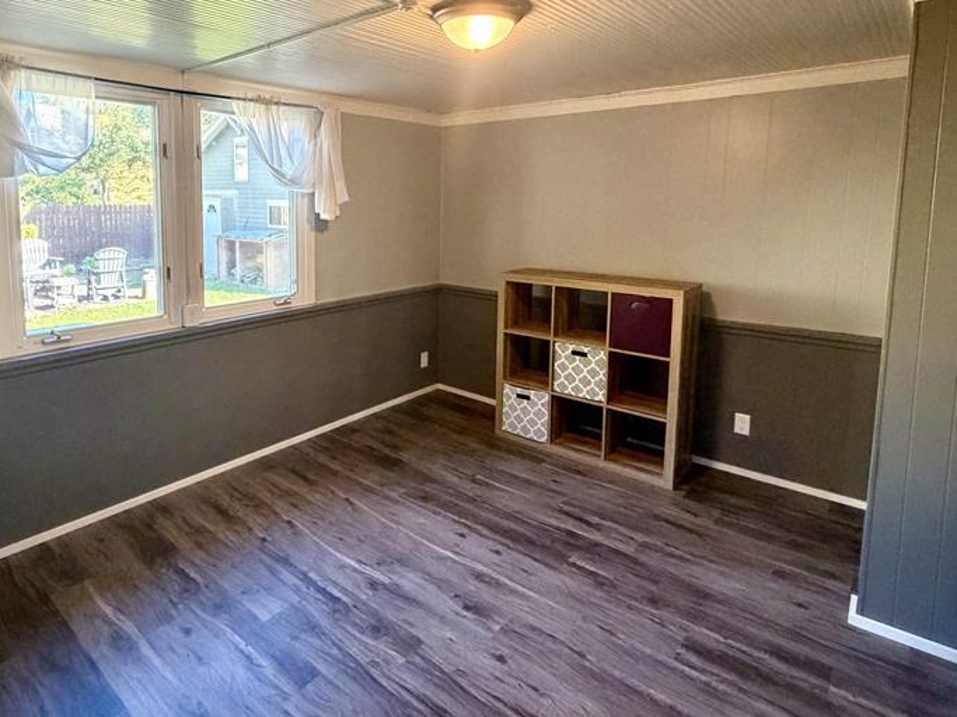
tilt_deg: -6.2
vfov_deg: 62.4
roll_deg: +0.3
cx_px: 378
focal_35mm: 21
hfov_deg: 78.0
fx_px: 580
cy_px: 260
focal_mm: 2.22
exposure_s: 1/60
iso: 500
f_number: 2.2
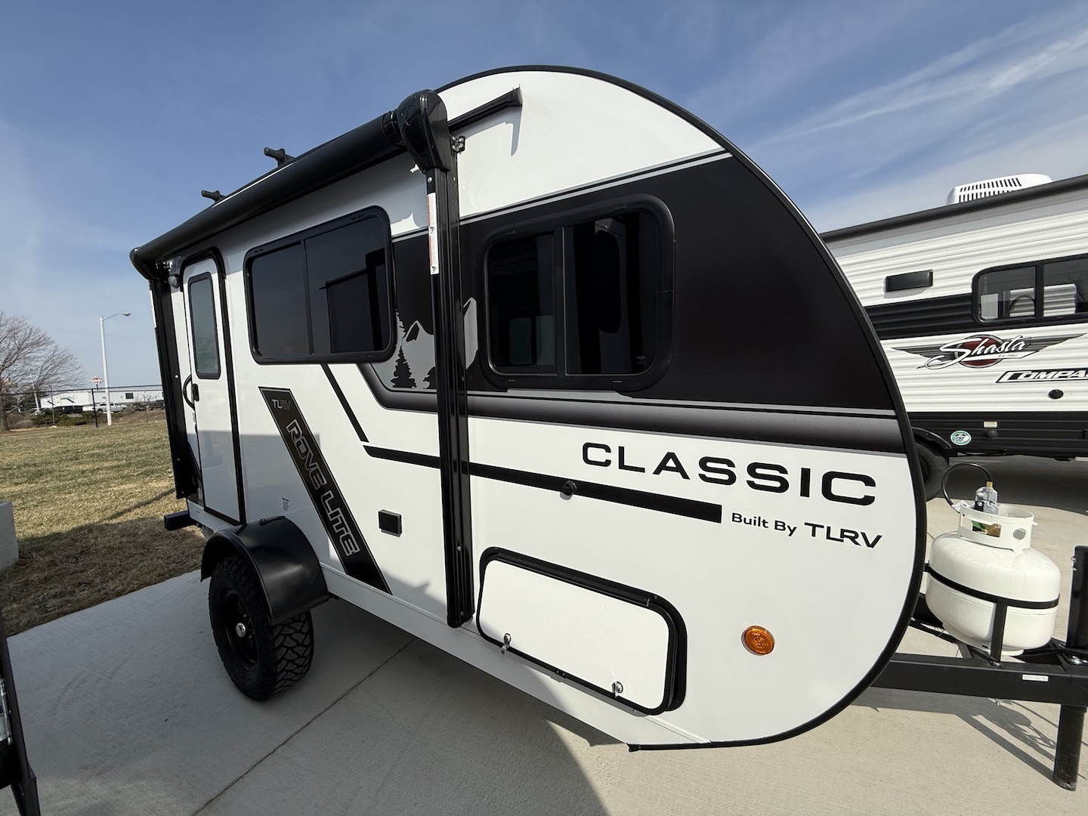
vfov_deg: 85.7
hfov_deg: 102.1
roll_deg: +3.7
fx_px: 440
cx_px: 544
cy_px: 408
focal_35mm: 14
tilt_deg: -2.0
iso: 50
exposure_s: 1/2976
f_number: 2.2
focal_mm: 2.22
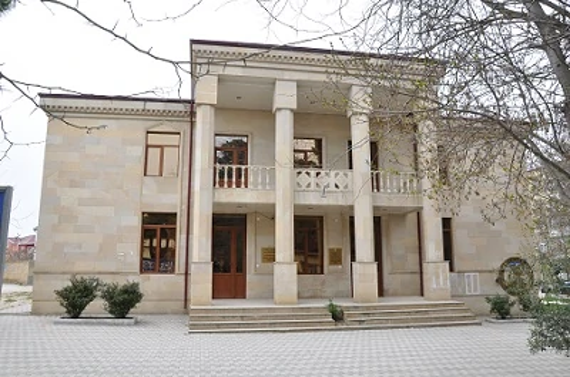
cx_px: 285
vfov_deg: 47.7
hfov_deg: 67.5
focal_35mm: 27
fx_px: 427
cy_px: 188
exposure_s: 1/200
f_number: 11
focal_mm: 18
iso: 320
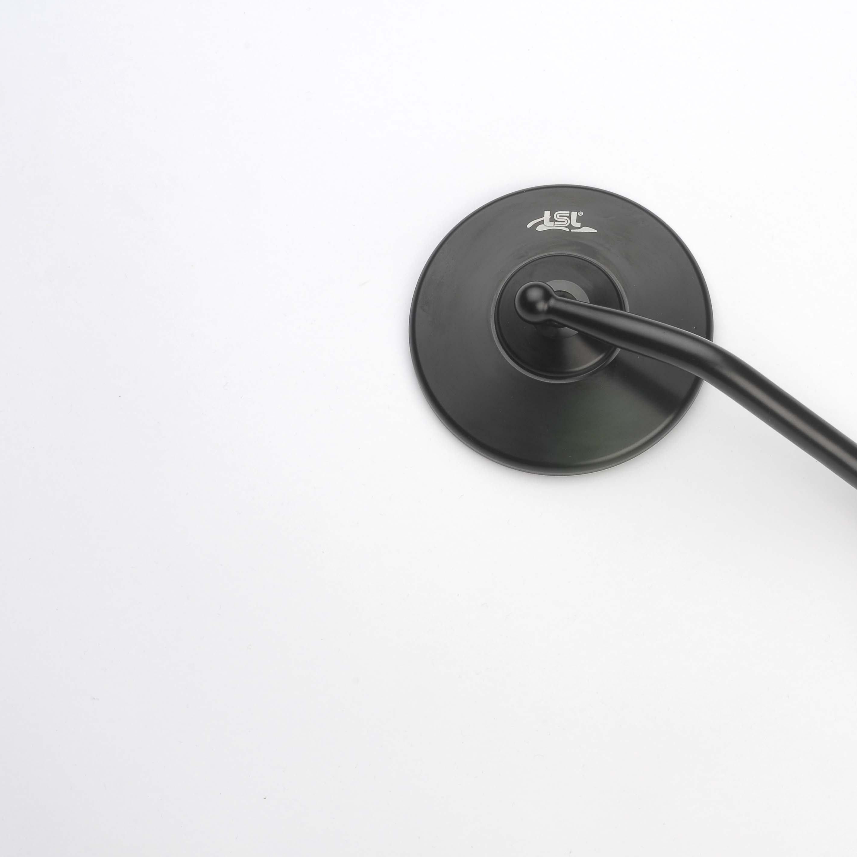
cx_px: 629
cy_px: 429
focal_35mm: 106
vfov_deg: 16.5
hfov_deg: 16.4
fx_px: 2959
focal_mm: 55
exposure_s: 1/30
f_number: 16
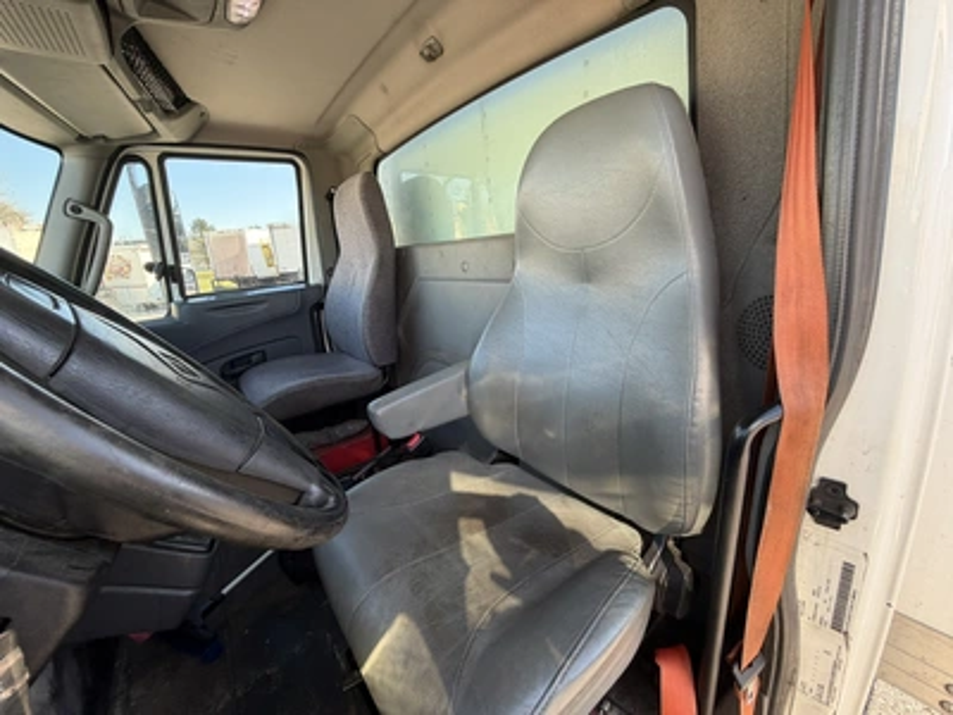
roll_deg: +3.1
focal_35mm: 14
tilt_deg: -16.0
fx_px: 385
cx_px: 476
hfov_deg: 102.1
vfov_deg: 85.7
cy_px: 358
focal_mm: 2.22
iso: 64
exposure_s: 1/121
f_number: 2.2
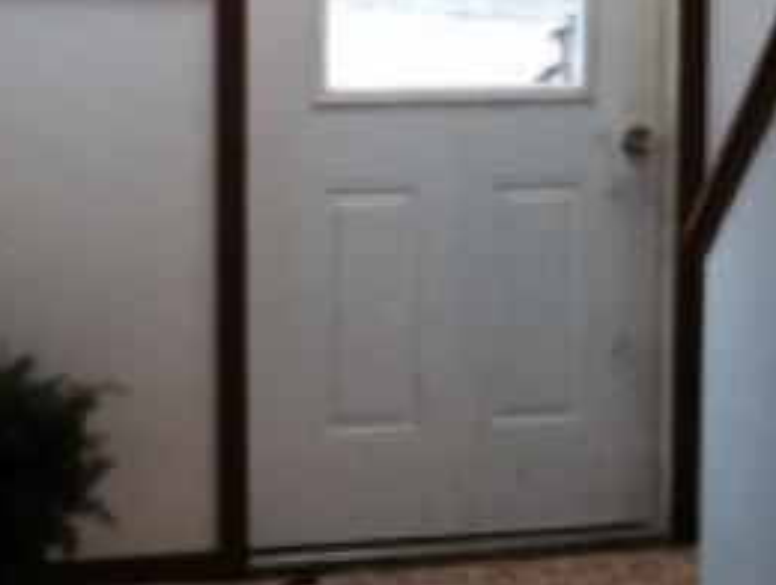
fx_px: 2650
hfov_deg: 16.5
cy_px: 40
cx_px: 683
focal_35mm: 118
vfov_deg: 12.5
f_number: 2.2
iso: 200
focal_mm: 4.12
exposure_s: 1/30
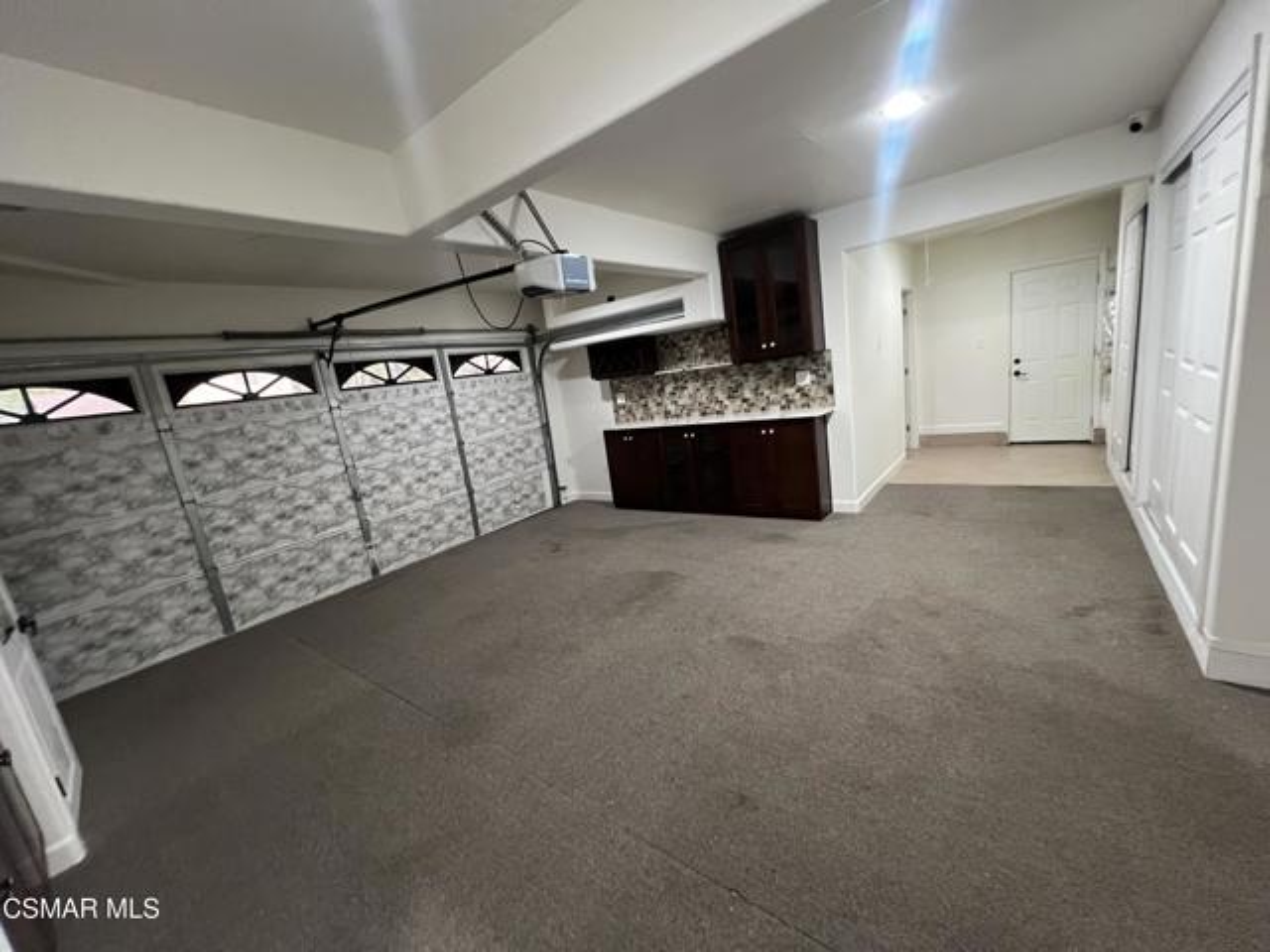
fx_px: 477
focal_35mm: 13
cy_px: 476
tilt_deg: -11.3
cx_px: 635
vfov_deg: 89.9
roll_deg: +8.5
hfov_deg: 106.2
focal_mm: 1.57
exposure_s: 1/60
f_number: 1.8
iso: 640
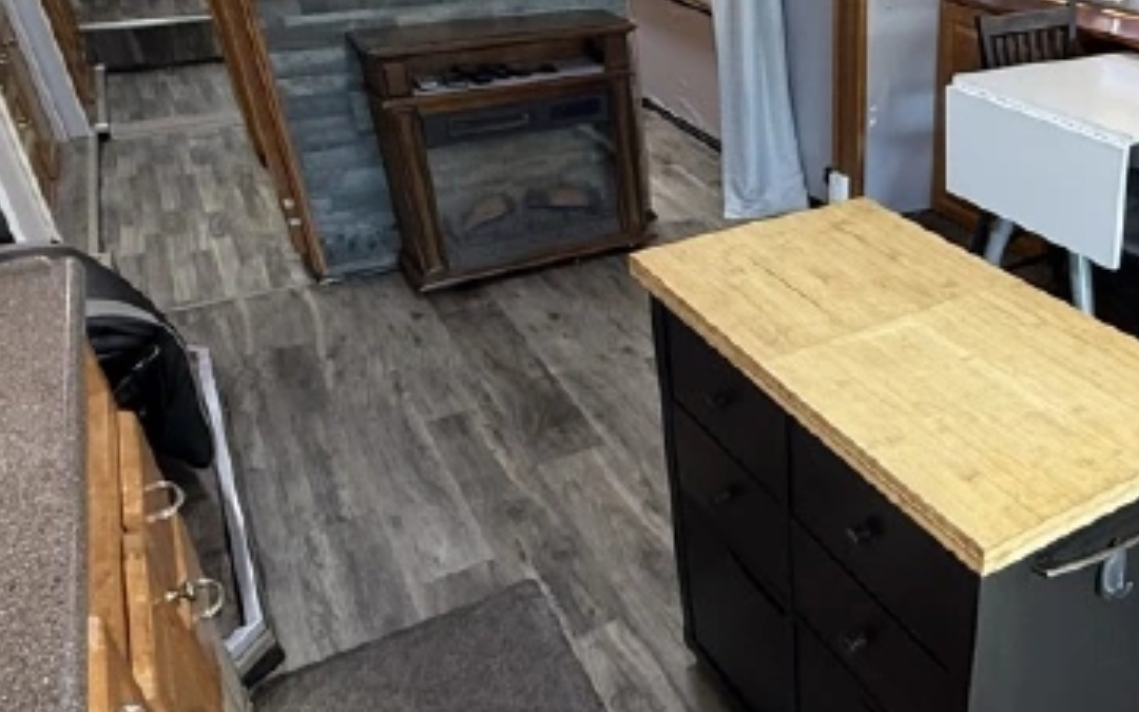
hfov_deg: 54.8
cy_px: 351
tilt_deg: -28.5
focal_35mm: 33
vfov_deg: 38.3
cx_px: 883
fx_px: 1024
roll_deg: -0.9
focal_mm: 2.22
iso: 320
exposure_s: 1/61
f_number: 2.2
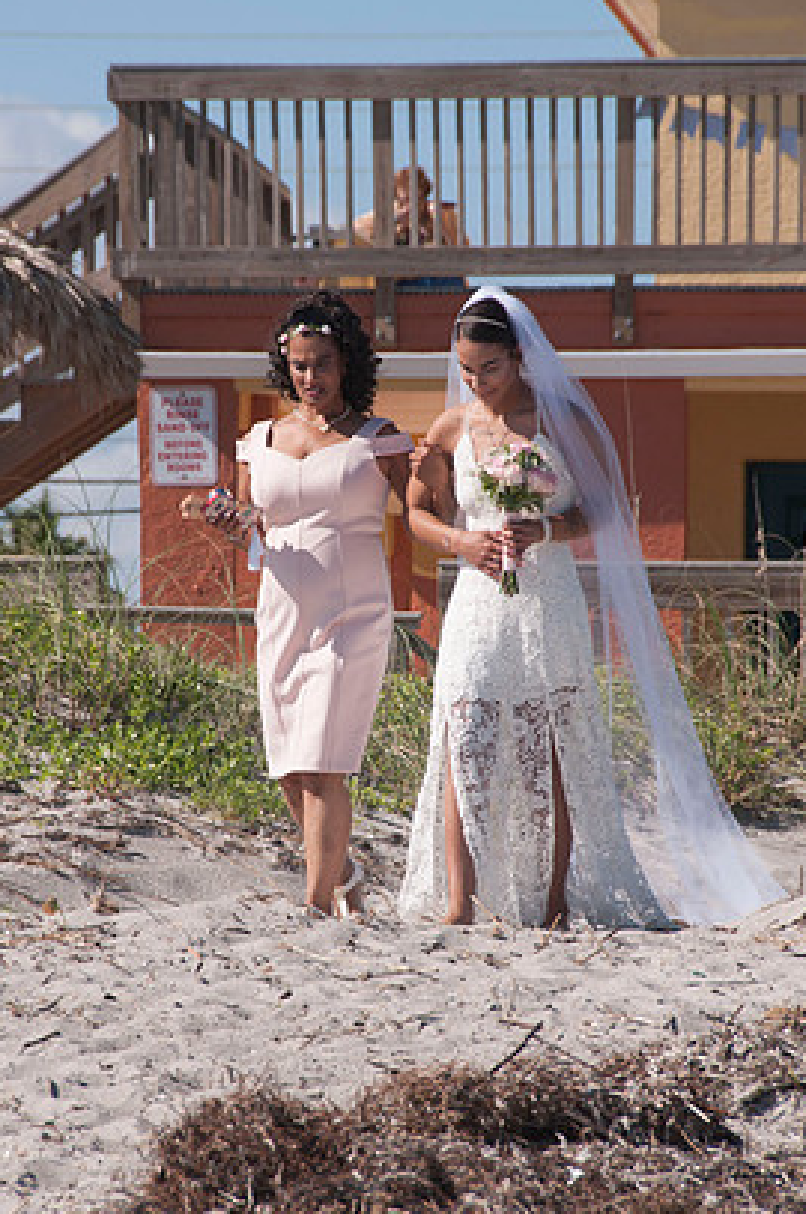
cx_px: 366
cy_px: 606
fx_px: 11187
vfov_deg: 6.2
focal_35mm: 332
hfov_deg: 4.1
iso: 100
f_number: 11
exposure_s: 1/250
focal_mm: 200
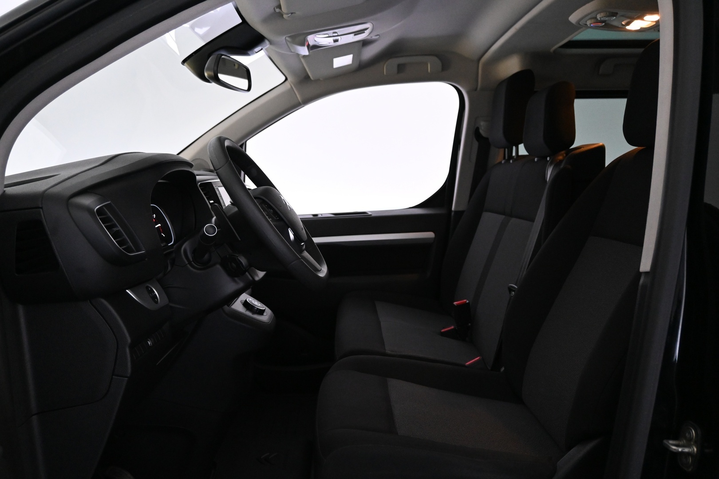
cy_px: 240
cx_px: 360
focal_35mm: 30
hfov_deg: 61.9
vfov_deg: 43.6
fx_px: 599
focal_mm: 20
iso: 3200
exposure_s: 1/60
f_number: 3.8
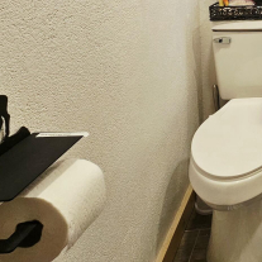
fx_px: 317
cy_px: -18
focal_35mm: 37
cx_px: 355
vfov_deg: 38.2
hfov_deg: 31.9
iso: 80
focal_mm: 2.2
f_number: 2.2
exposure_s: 1/60.2
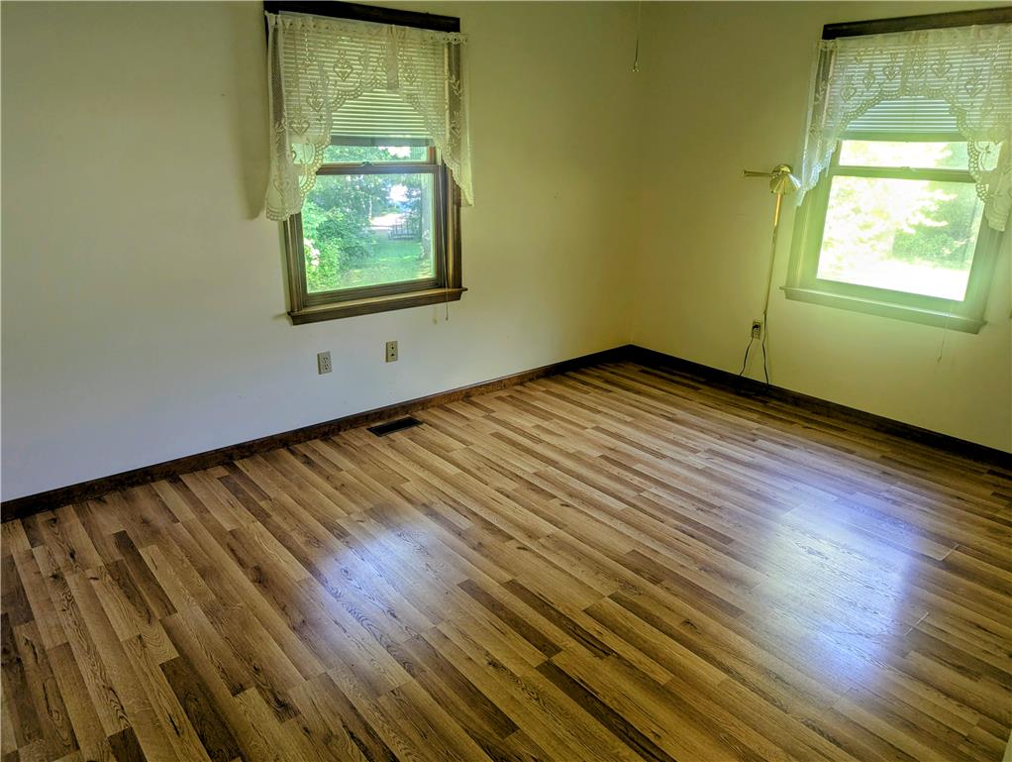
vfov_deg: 56.9
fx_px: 702
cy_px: 381
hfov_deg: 71.5
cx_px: 506
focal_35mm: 24
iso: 39
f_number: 1.85
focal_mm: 6.81
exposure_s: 1/24
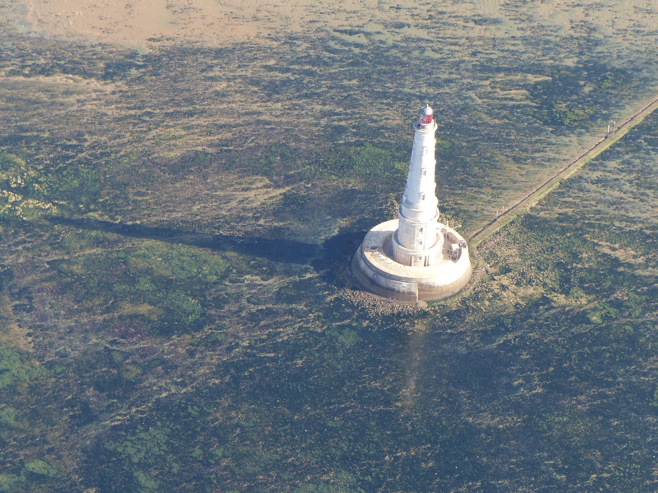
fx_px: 3079
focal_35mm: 162
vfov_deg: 9.2
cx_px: 329
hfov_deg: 12.2
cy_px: 246
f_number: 4
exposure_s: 1/320
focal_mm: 26.5
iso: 125
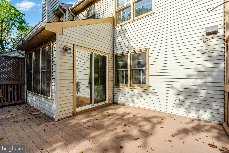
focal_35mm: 16
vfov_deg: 73.7
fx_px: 102
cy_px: 76
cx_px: 114
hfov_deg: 96.7
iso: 1250
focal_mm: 16
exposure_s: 1/3200
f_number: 8
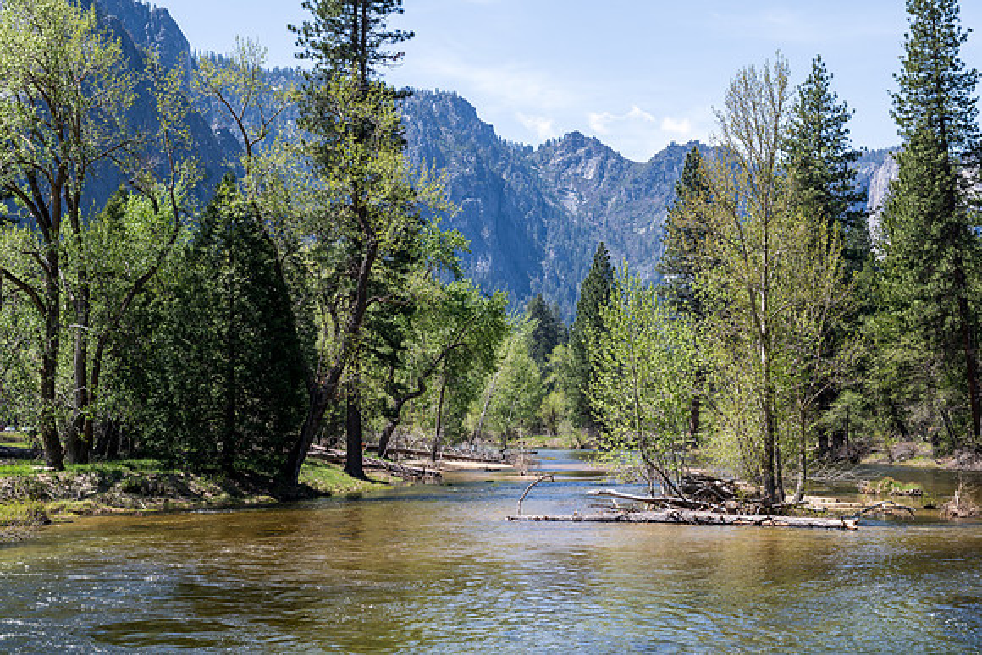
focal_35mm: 62
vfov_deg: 21.9
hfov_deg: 32.4
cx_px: 491
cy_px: 328
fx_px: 1692
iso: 450
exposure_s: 1/320
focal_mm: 62
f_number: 11
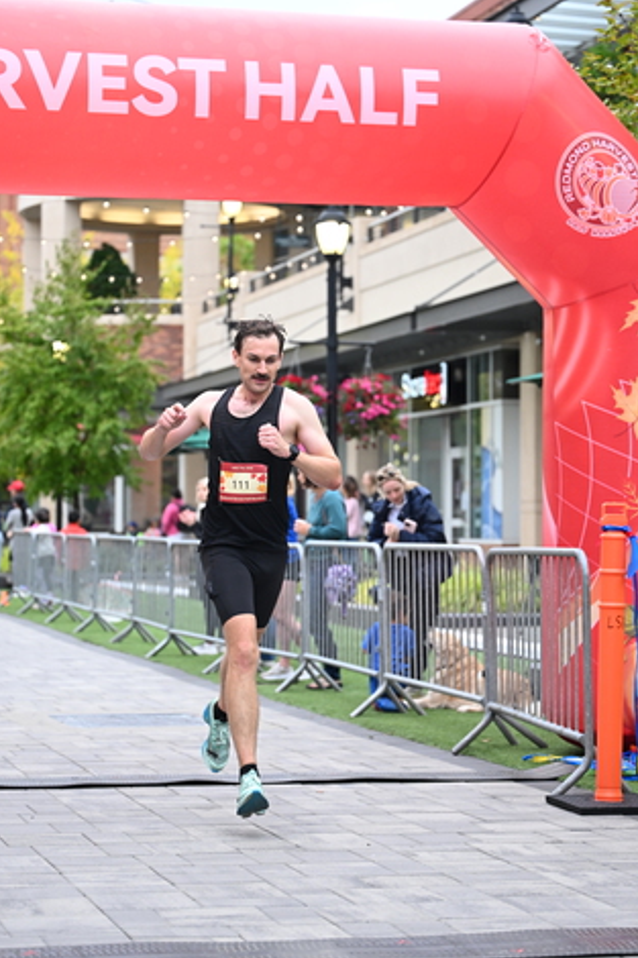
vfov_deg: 24.8
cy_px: 473
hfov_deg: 16.6
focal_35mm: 82
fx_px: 2181
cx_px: 313
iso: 1600
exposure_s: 1/800
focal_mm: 70
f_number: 2.8
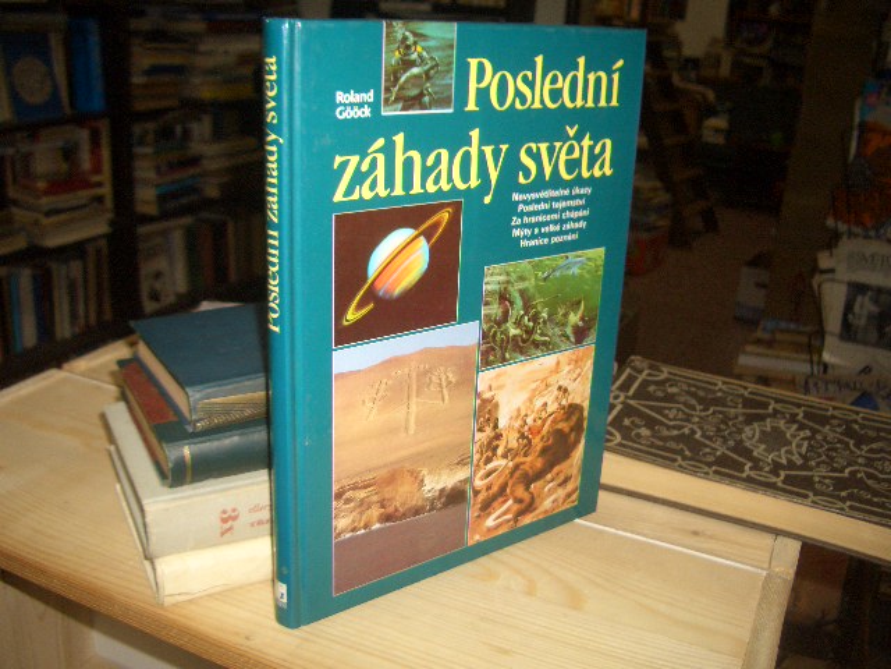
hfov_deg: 52.6
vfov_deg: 40.7
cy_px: 334
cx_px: 446
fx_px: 901
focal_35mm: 35
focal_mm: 5.8
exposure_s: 1/60
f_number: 2.6
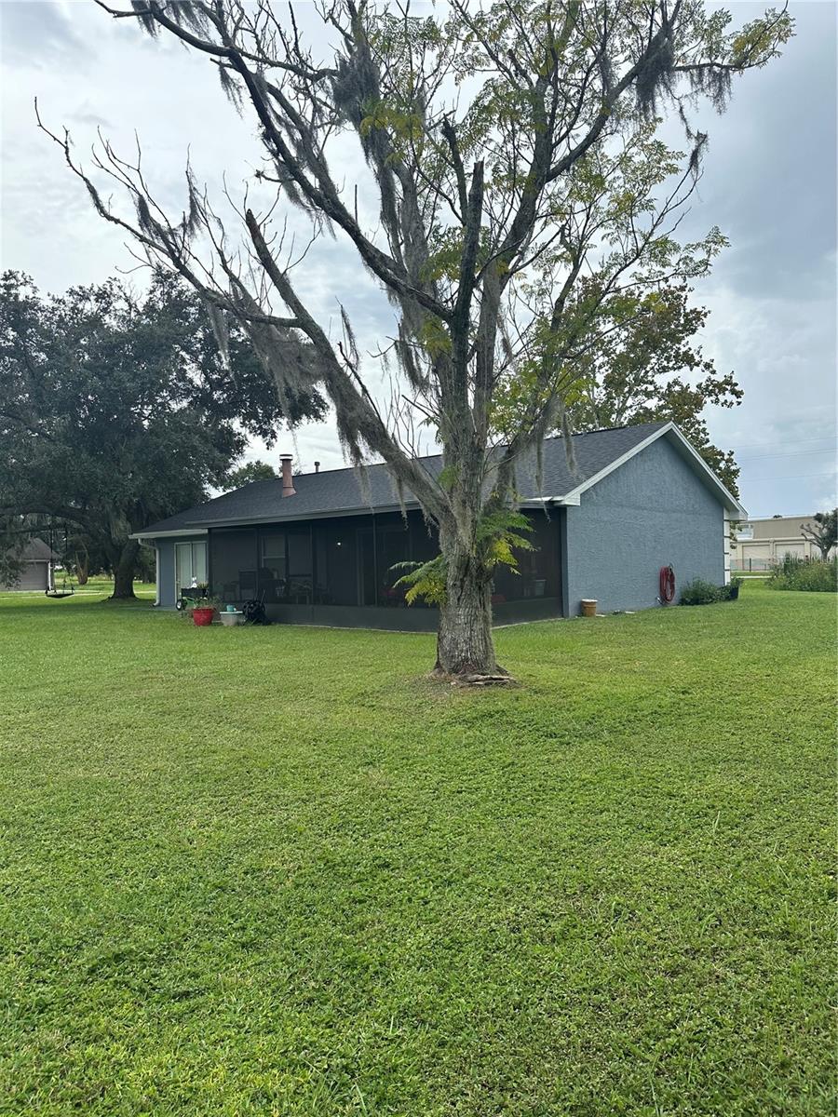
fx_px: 775
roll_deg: +0.1
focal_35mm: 24
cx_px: 419
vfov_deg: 71.6
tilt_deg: +0.3
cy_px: 558
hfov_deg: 56.8
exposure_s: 1/4016
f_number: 1.78
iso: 80
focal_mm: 6.86
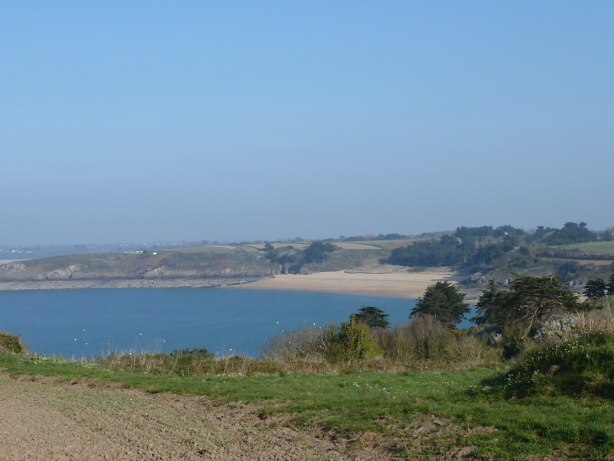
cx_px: 280
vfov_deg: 25.2
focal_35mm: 58
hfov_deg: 33.2
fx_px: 1029
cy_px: 268
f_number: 4.5
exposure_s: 1/400
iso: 80
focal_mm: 7.3
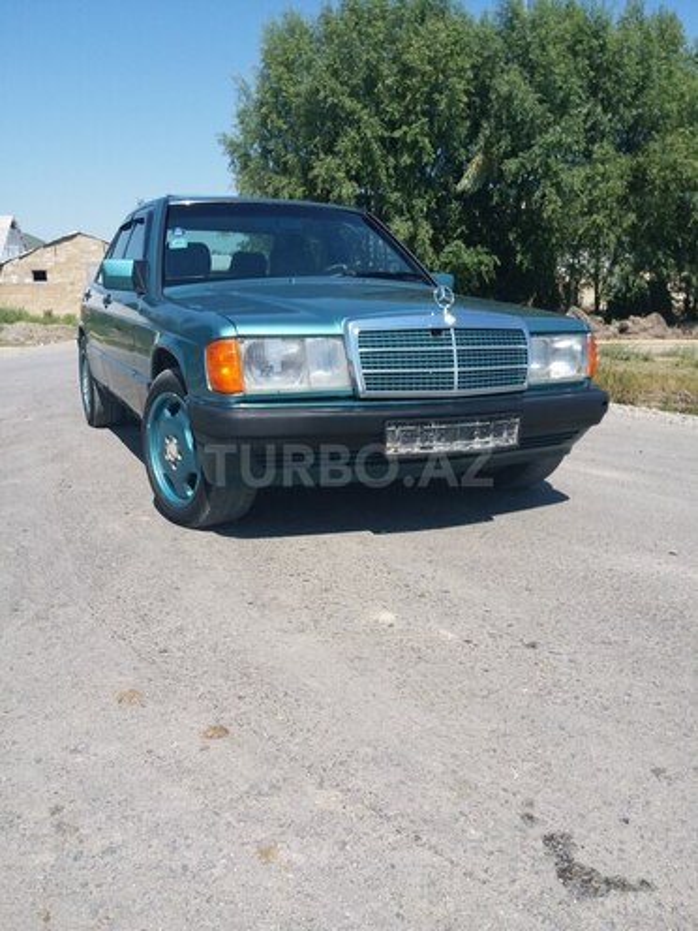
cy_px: 466
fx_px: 726
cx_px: 349
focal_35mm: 27
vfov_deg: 65.3
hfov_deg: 51.4
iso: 40
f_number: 1.9
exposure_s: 1/1157
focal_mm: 3.7
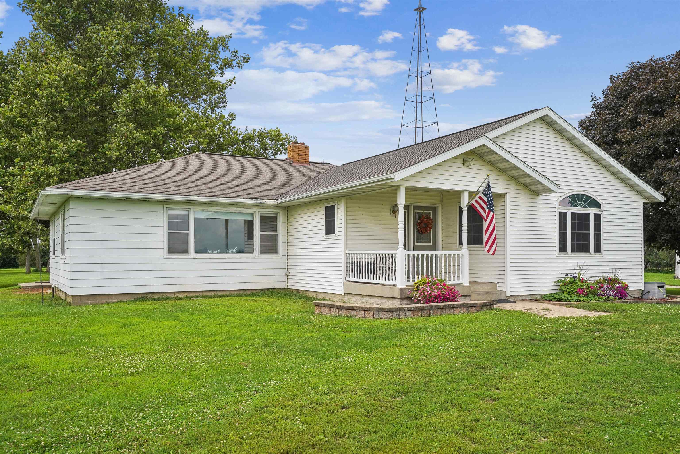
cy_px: 227
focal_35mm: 30
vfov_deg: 43.6
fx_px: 567
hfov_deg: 61.9
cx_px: 340
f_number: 9
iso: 400
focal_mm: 30
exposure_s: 1/800
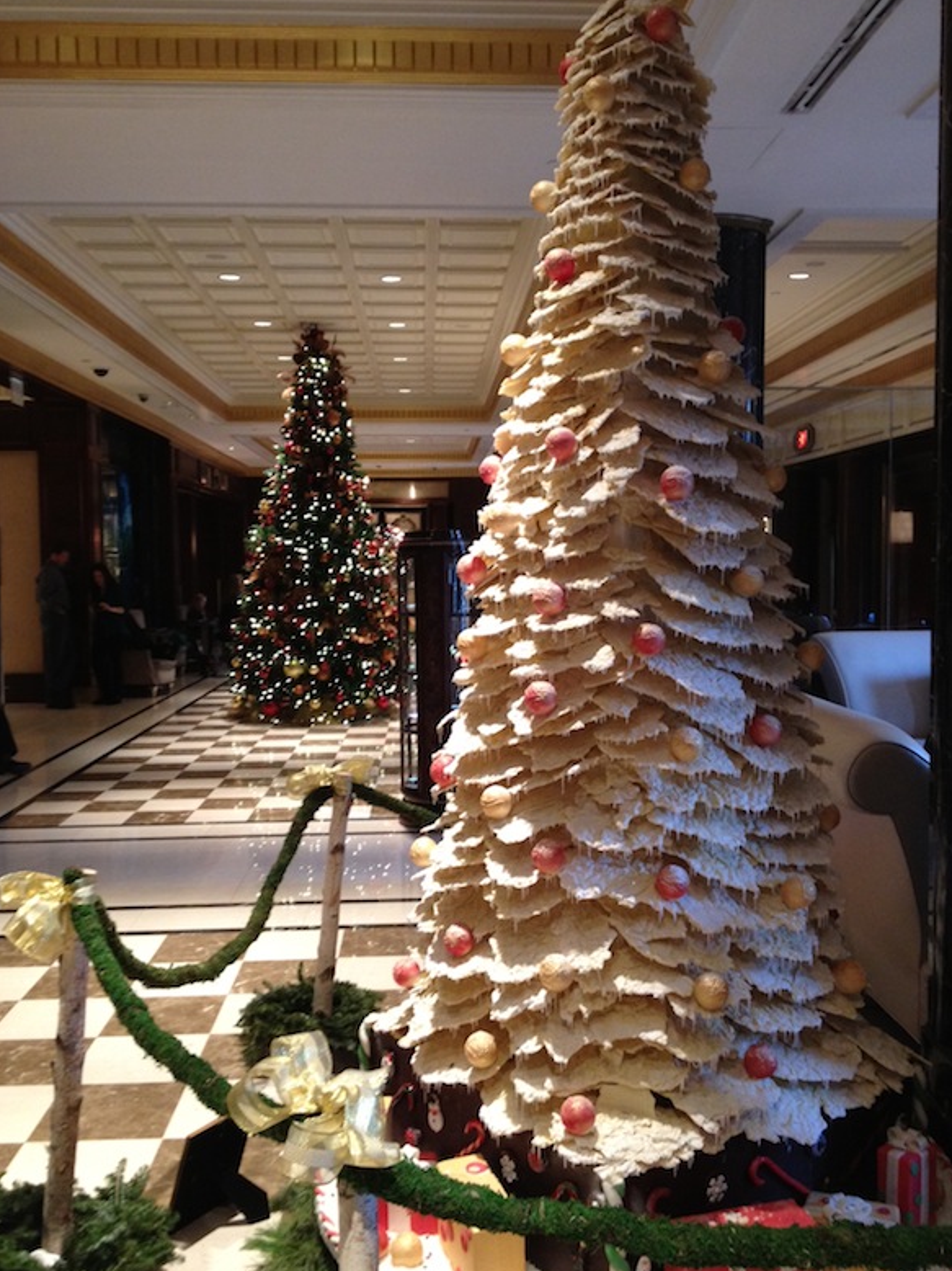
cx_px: 487
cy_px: 627
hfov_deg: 39.6
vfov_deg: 51.4
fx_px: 1321
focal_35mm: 36
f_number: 2.4
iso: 200
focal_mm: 4.28
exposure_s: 1/20
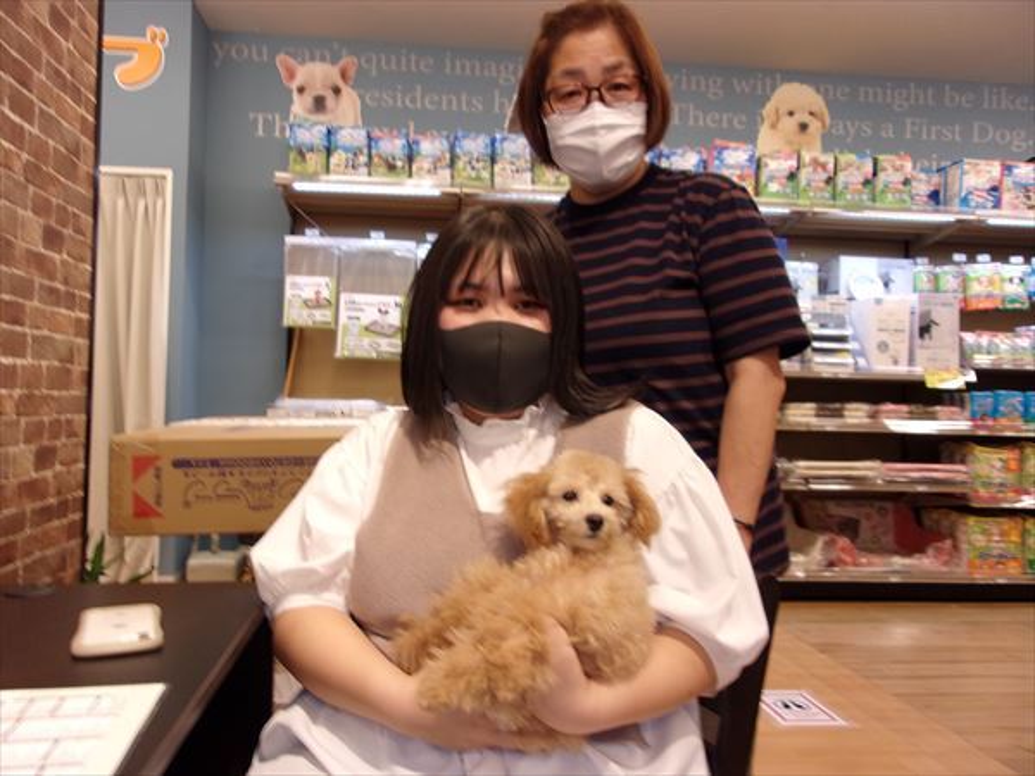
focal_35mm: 27
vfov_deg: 51.4
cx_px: 518
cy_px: 388
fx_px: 807
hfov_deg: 65.3
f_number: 3
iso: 124
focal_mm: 4.9
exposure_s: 1/34
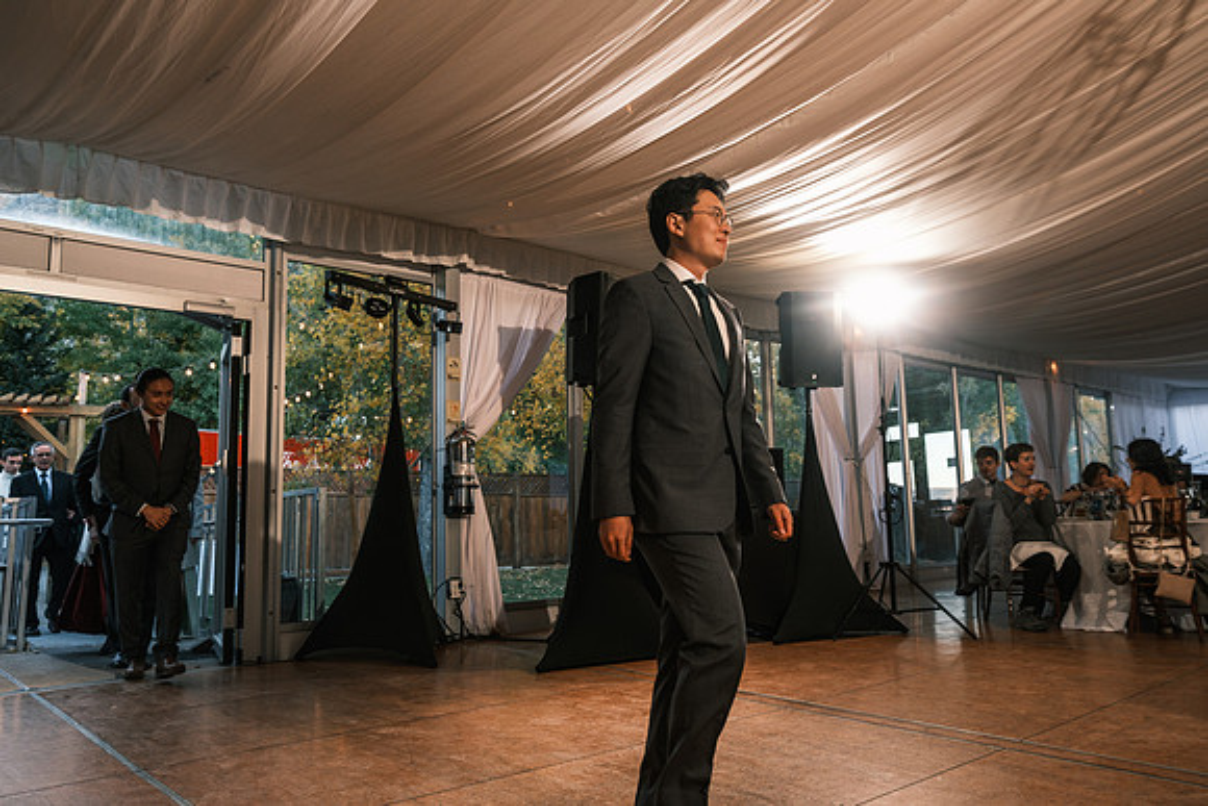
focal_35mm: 27
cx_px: 604
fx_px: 906
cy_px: 403
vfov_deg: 48.0
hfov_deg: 67.4
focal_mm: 18
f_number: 2.8
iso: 400
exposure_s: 1/250
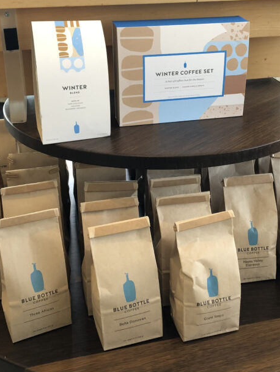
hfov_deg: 30.8
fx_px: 507
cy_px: 121
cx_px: 164
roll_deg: -0.1
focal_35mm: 47
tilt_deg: -17.1
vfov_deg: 39.9
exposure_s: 1/30
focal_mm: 3.99
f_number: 1.8
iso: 25
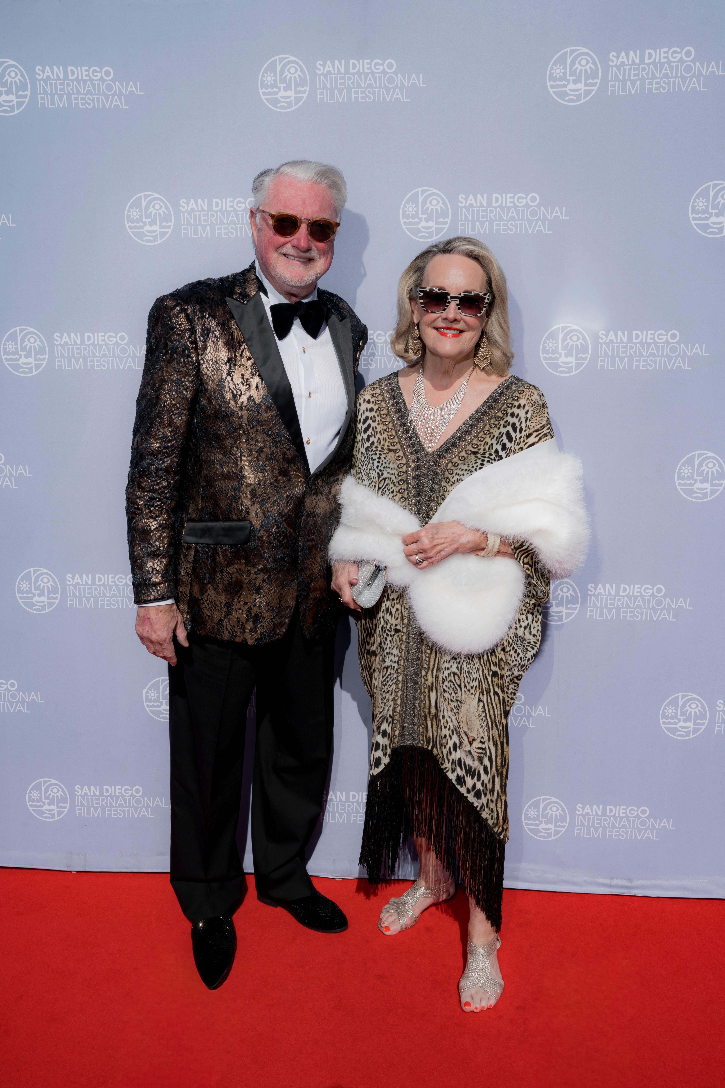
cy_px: 544
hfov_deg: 37.9
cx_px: 362
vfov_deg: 54.4
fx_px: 1057
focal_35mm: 35
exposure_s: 1/200
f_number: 14
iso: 100
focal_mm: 35
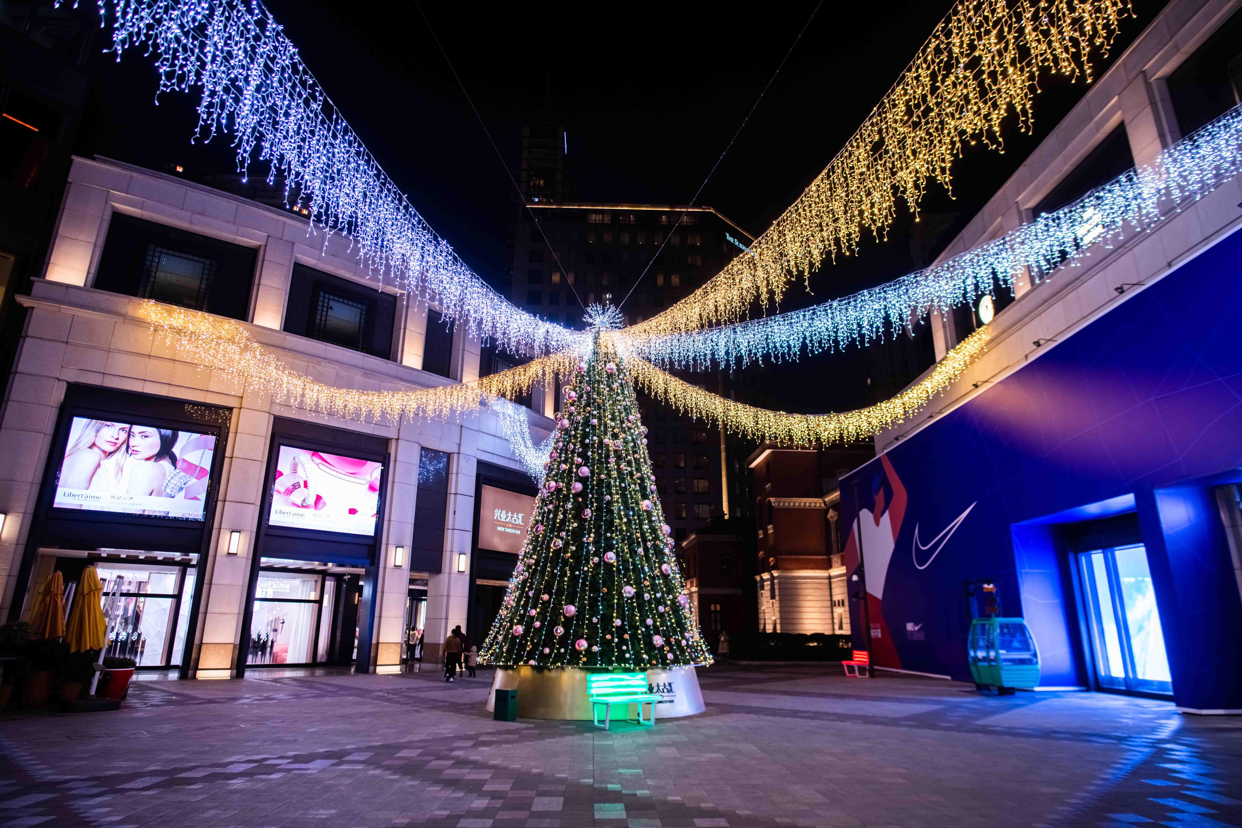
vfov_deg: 61.9
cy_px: 414
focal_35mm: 20
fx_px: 690
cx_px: 621
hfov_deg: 84.0
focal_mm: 20
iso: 500
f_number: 3.2
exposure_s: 1/80
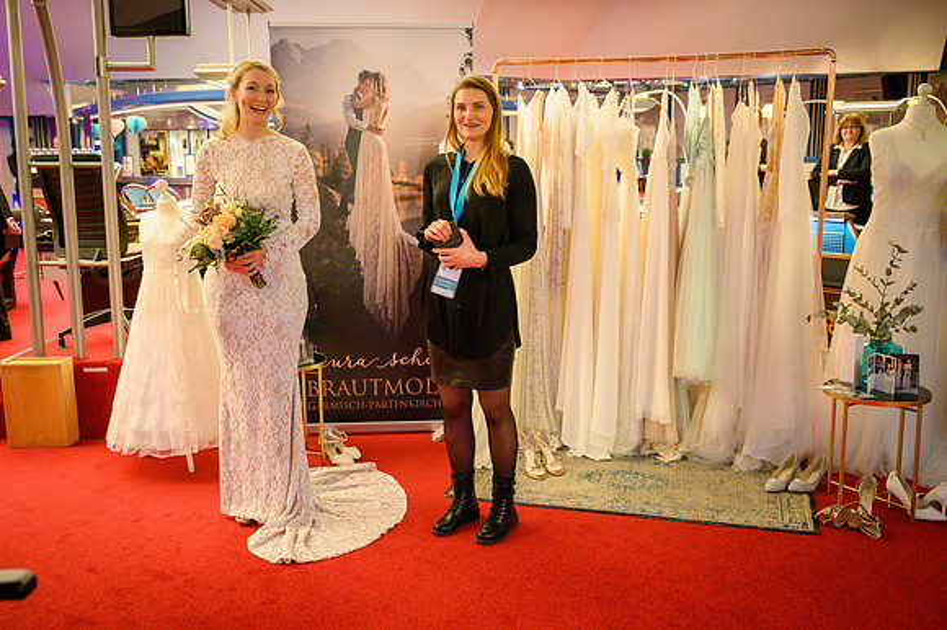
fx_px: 868
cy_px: 315
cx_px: 474
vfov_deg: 39.9
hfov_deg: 57.3
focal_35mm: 33
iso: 6400
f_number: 4.5
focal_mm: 33
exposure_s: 1/60
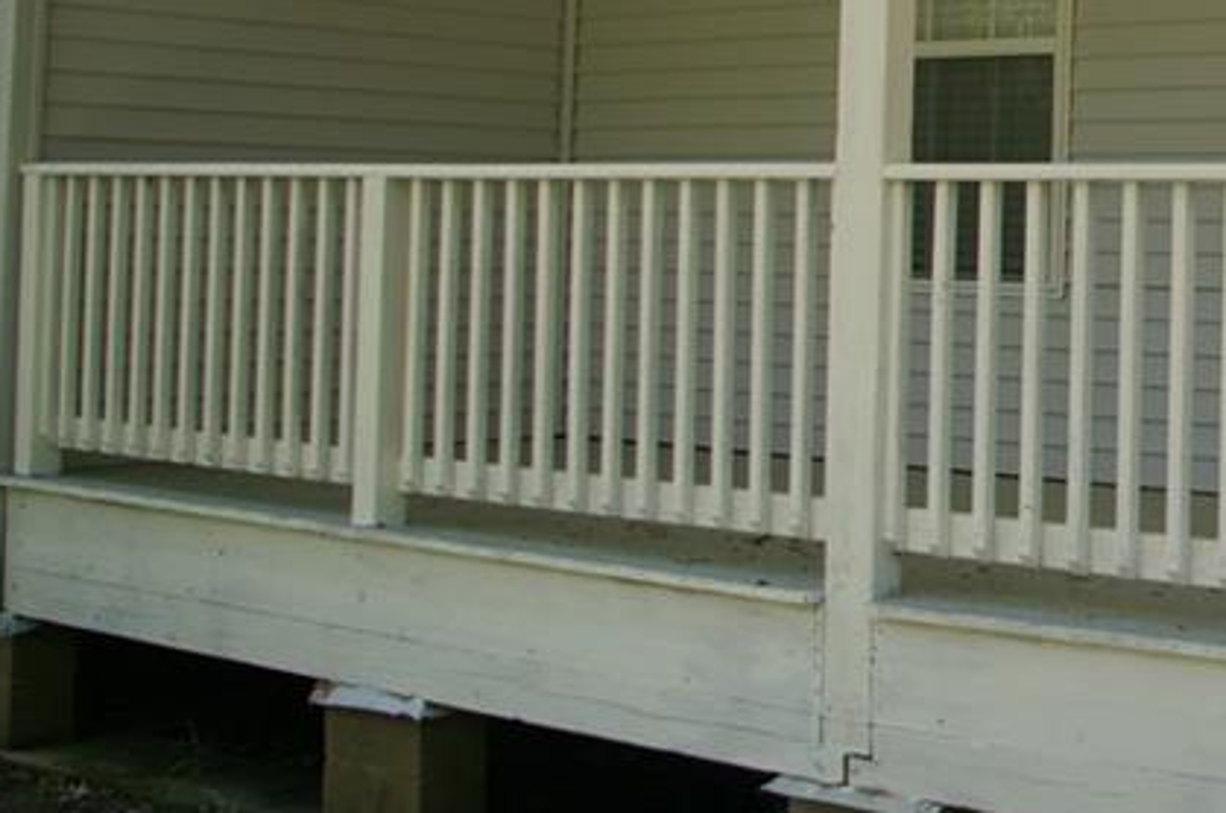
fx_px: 2244
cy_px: 99
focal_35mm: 66
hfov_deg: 27.1
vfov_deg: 20.2
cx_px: 1463
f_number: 4.5
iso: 200
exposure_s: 1/250
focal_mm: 18
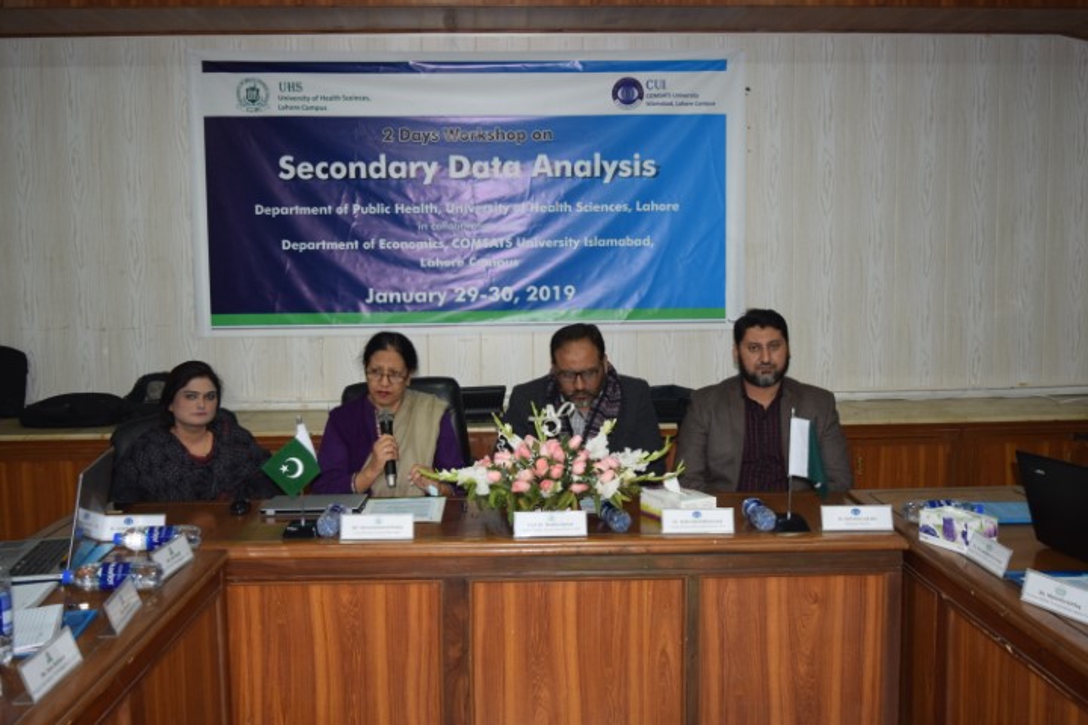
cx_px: 544
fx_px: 1088
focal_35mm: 36
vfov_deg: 36.9
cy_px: 362
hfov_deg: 53.1
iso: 1100
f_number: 4
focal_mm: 24
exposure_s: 1/60
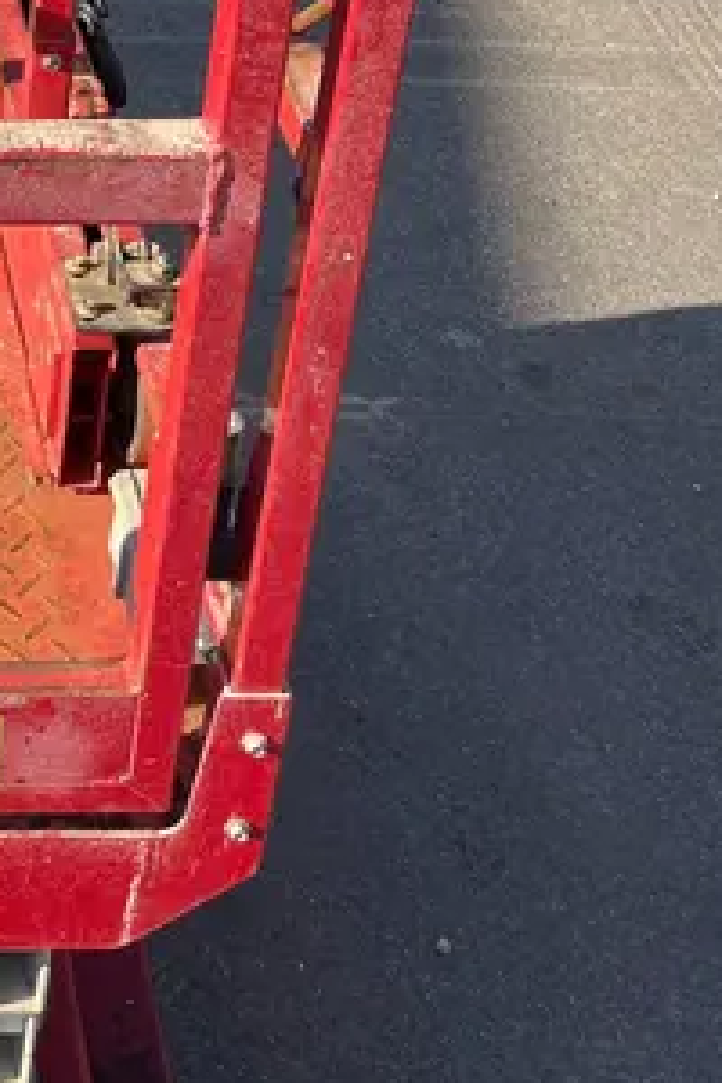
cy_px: -175
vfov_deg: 27.3
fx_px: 1985
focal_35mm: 66
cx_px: -256
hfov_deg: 18.9
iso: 50
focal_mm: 5.1
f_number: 1.6
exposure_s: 1/975
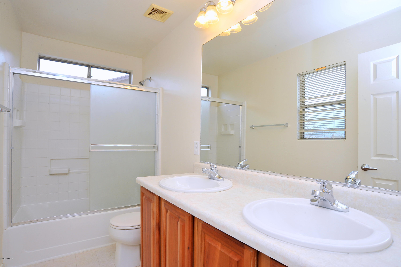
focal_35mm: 18
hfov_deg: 90.0
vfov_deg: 67.3
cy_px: 134
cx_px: 200
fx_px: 200
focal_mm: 18
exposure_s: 1/30
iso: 640
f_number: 22
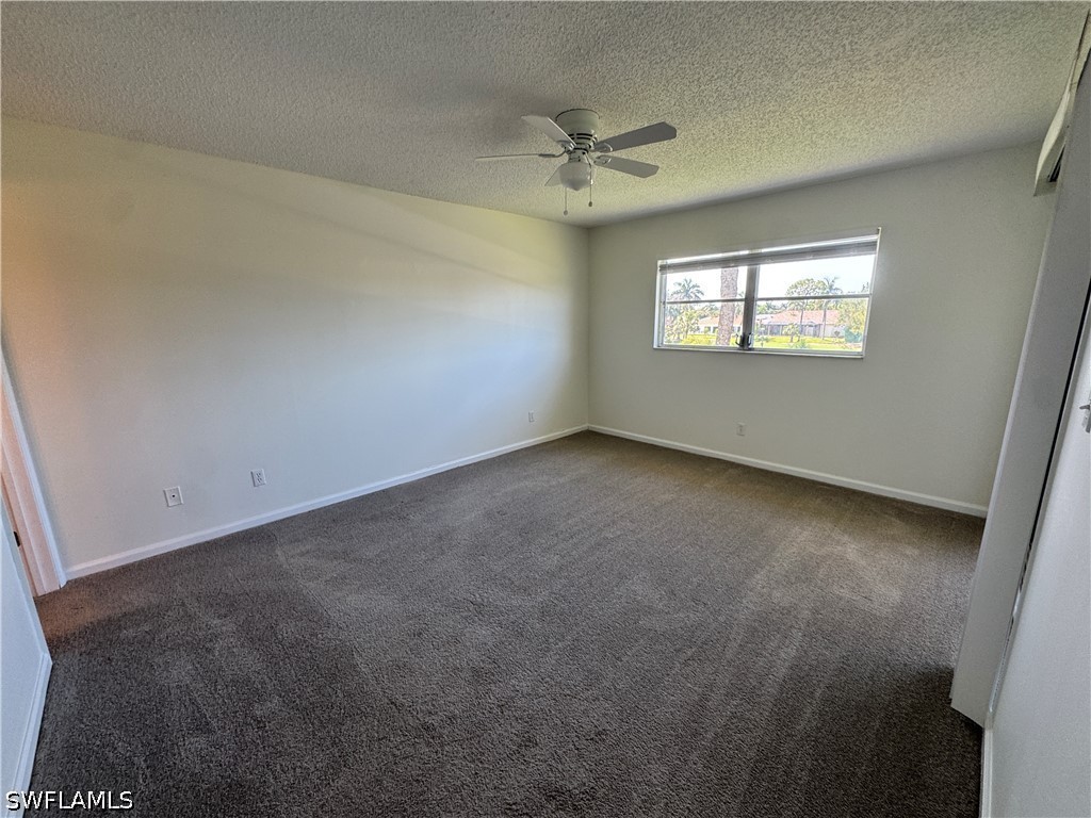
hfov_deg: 102.1
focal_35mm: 14
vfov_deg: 85.7
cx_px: 546
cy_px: 409
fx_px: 441
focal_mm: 2.22
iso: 64
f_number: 2.2
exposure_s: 1/120
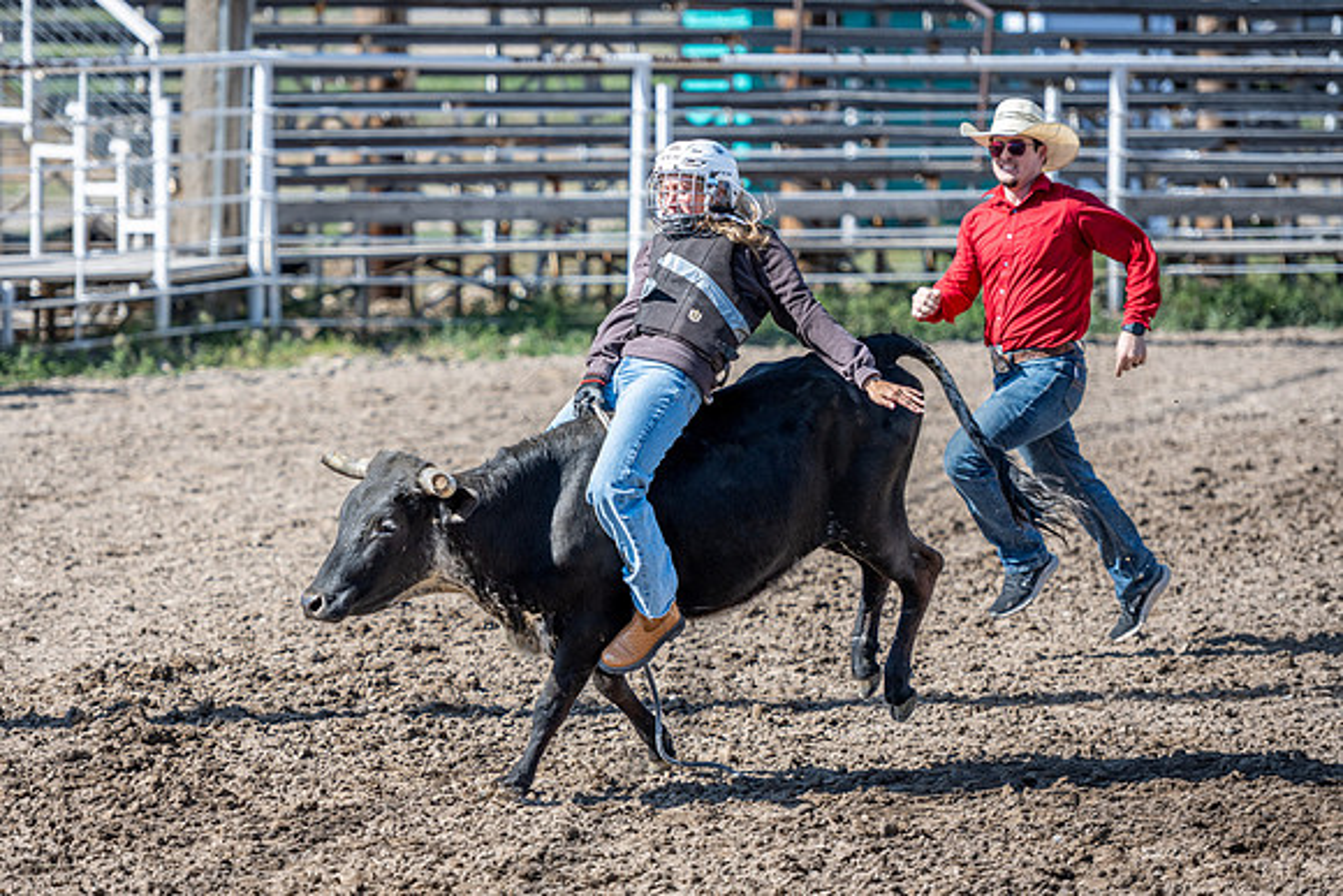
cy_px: 476
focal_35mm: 196
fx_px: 7327
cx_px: 572
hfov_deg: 10.5
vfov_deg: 7.0
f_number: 2.8
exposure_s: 1/1600
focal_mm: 170
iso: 50
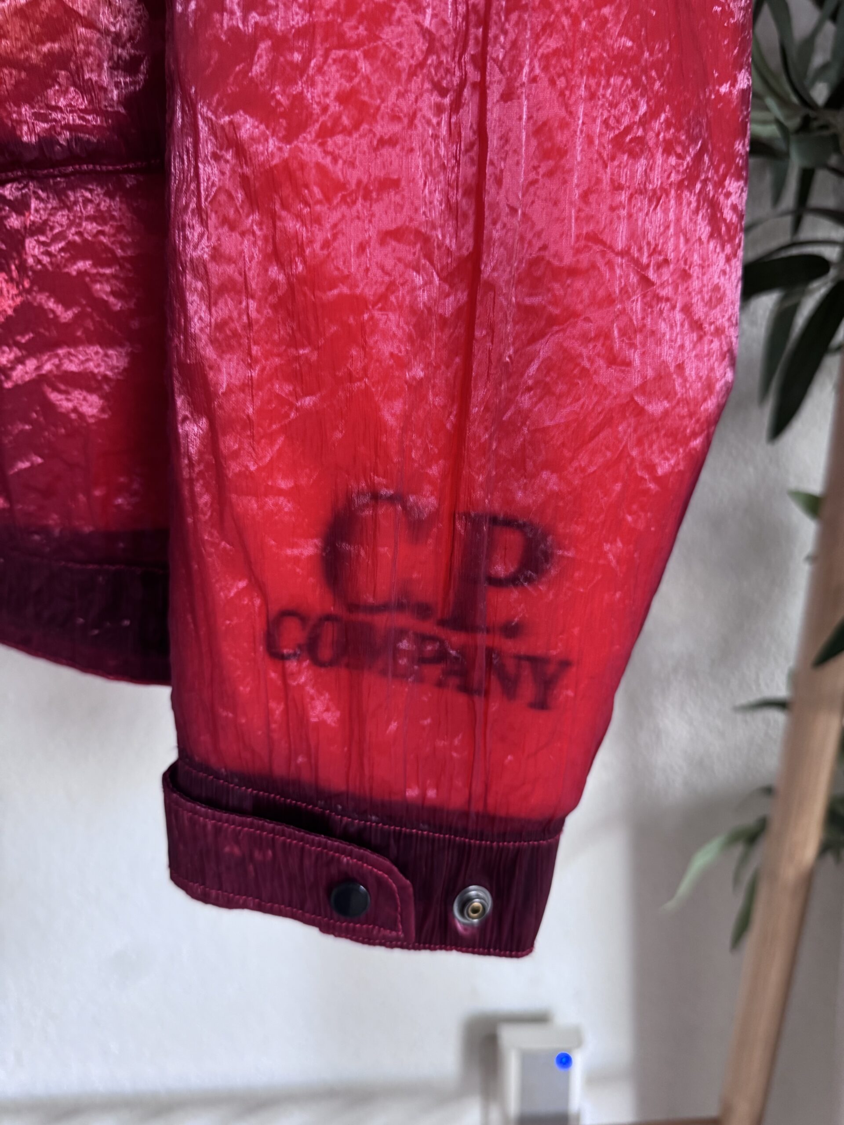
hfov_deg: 56.8
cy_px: 562
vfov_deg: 71.6
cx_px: 422
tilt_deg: -13.2
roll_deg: +4.0
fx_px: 780
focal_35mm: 24
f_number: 1.78
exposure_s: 1/60
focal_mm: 6.76
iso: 320
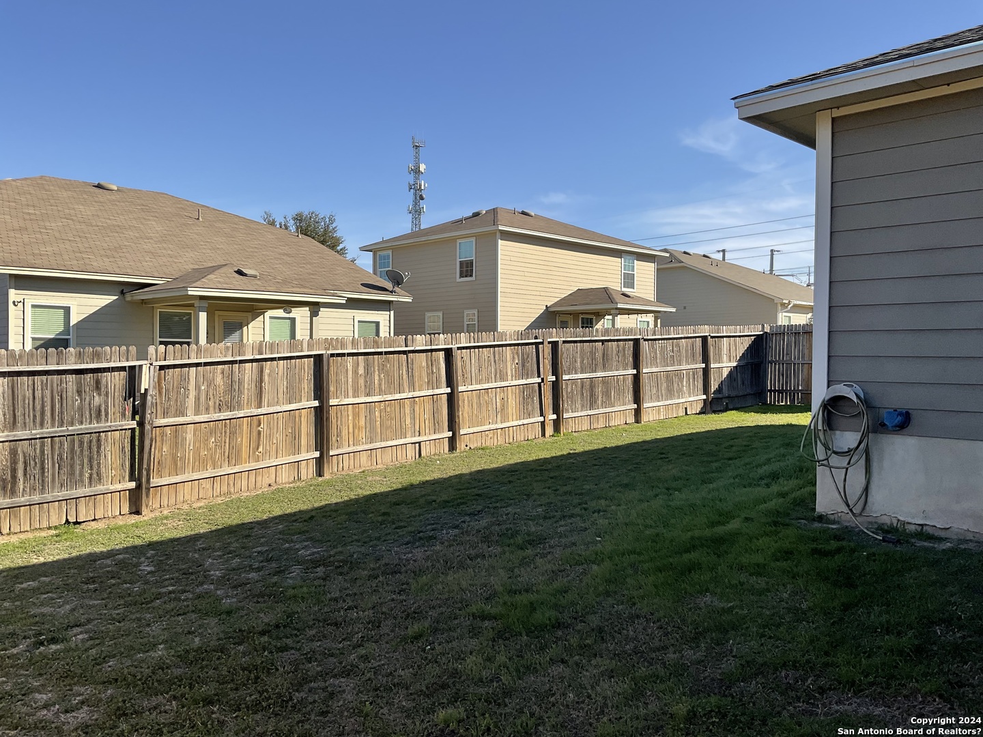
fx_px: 824
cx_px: 492
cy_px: 368
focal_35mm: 29
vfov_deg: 48.2
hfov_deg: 61.7
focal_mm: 3
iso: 16
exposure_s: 1/1626
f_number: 1.8
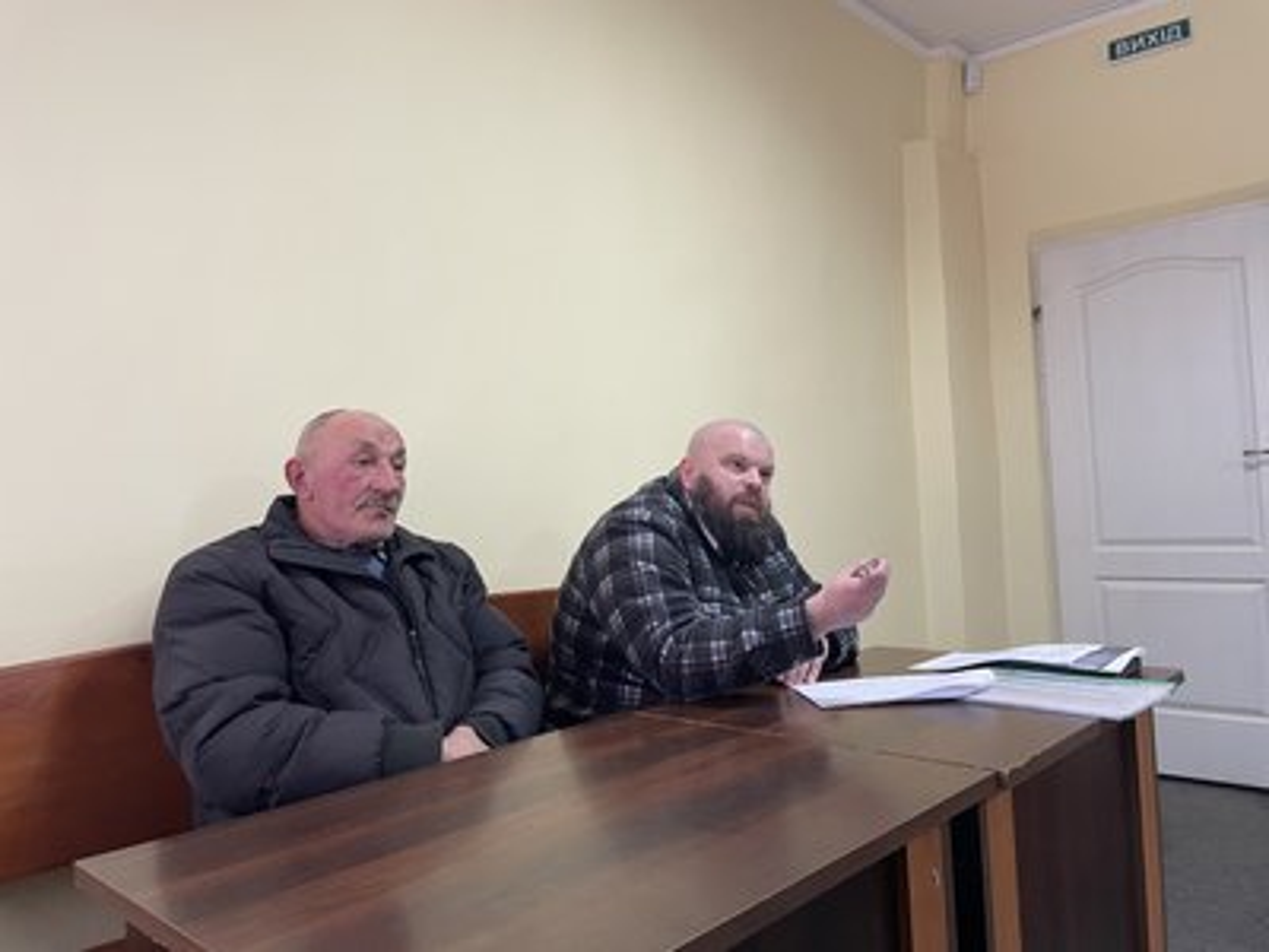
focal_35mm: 26
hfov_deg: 67.3
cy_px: 476
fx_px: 953
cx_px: 634
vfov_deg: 53.1
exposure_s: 1/50
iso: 160
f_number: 1.6
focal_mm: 4.2
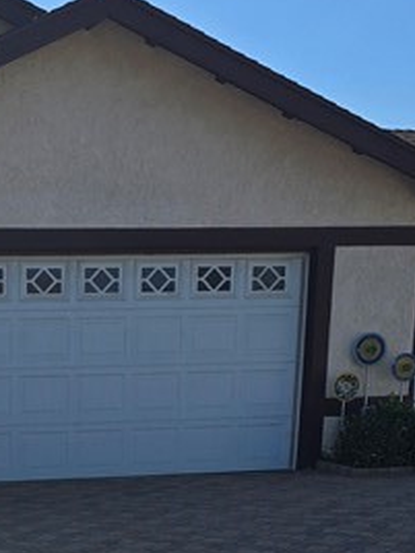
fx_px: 1407
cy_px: 794
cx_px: -93
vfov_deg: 19.7
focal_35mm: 88
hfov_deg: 16.1
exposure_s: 1/963
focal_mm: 6.3
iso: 12
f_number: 1.7
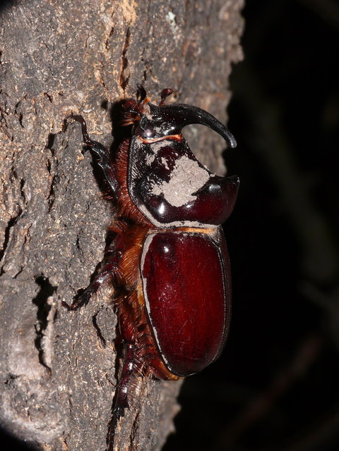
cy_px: 226
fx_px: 1397
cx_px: 170
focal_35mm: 107
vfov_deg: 18.4
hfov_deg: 13.8
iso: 200
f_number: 11
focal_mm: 22.6
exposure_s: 1/640
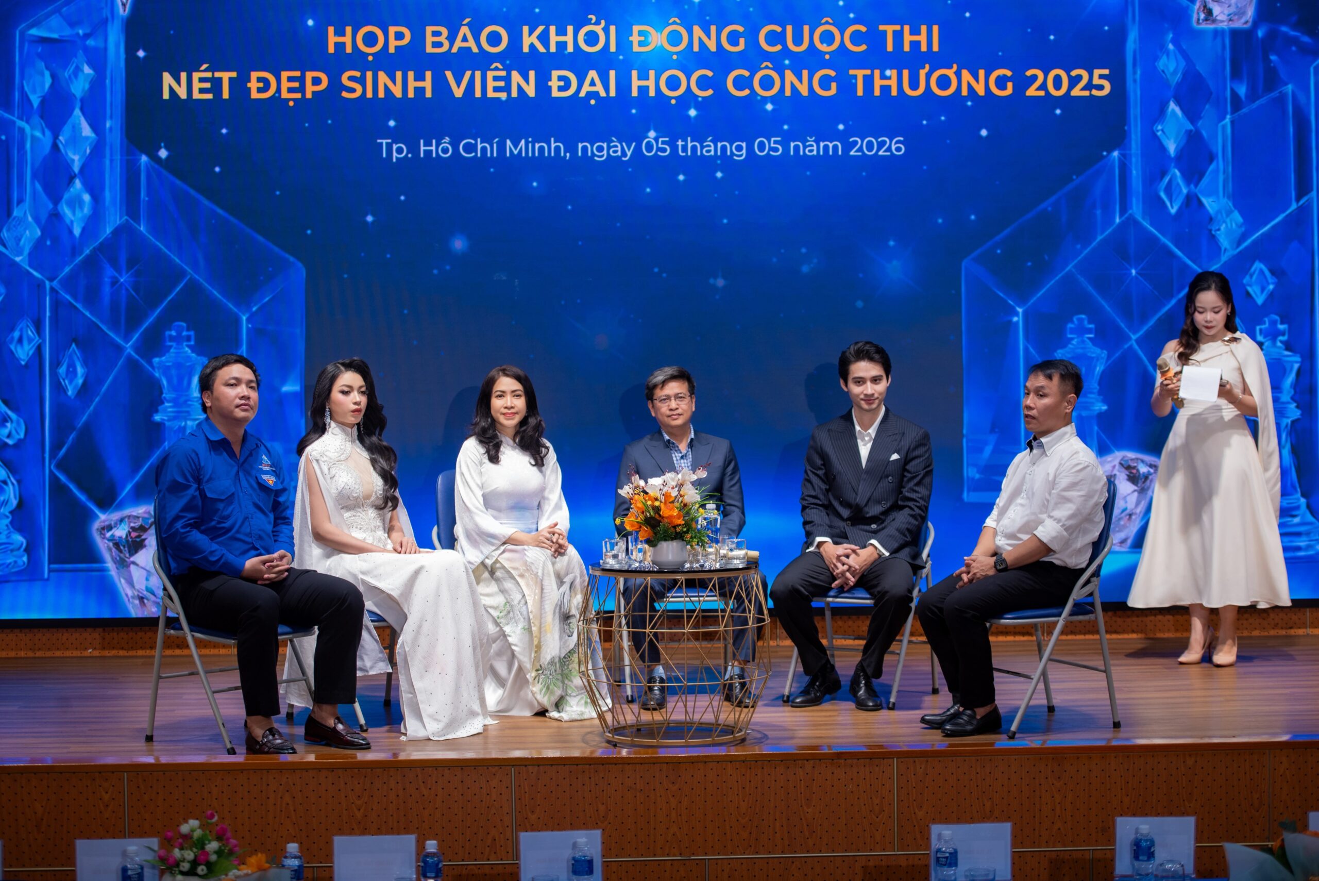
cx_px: 660
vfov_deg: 19.5
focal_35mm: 70
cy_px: 440
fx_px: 2566
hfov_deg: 28.8
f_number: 3.2
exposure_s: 1/250
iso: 320
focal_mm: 70
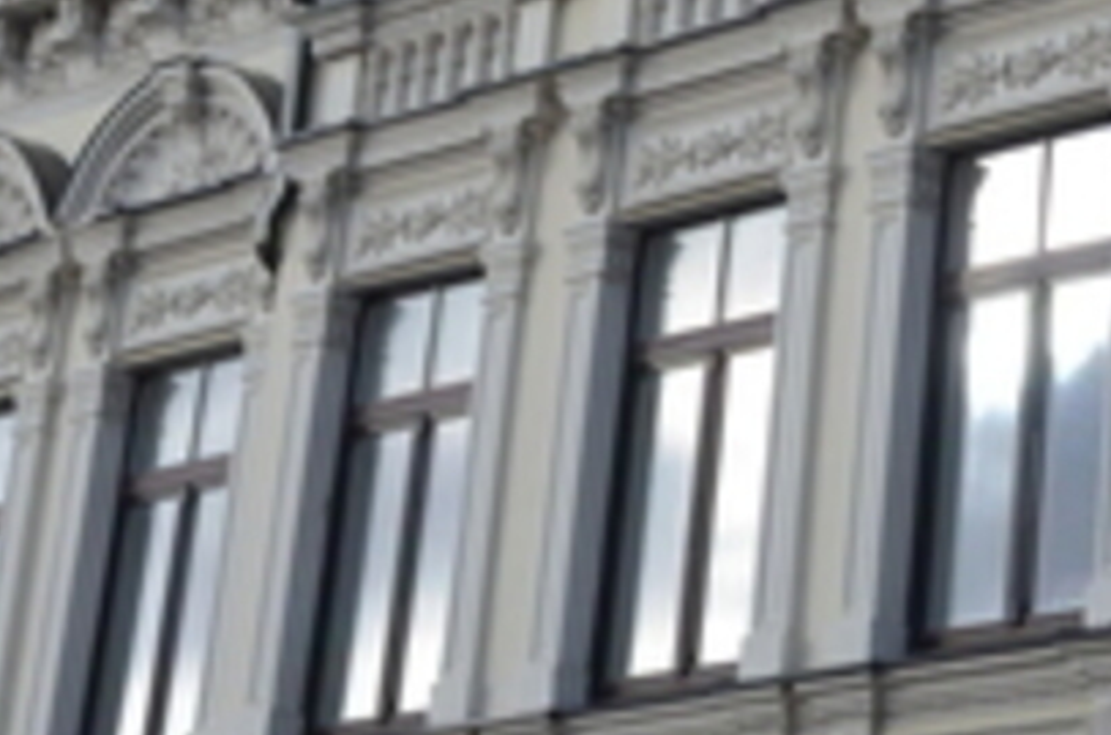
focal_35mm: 151
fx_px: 4647
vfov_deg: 8.9
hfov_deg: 13.6
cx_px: 871
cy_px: -250
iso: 500
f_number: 11
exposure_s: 1/200
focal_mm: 32
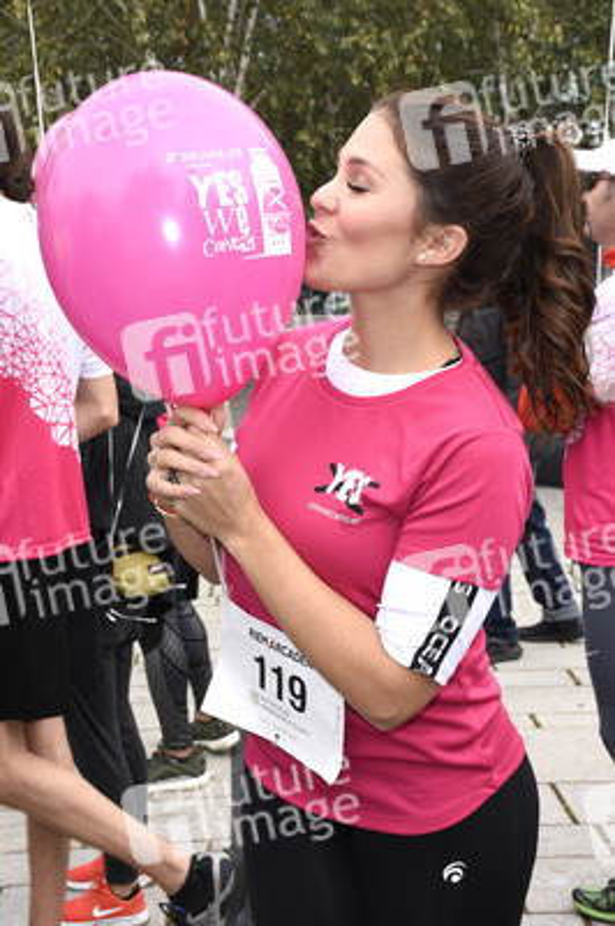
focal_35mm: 57
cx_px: 308
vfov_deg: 35.1
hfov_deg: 23.7
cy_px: 463
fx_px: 1463
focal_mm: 38
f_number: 8
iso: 400
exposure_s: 1/160
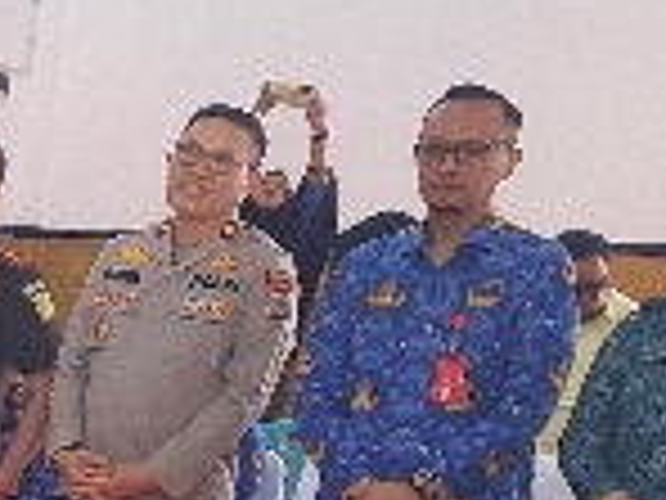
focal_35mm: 135
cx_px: -774
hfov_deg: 12.4
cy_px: 721
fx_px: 2597
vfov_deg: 10.6
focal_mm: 4.6
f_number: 2
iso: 320
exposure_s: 1/25
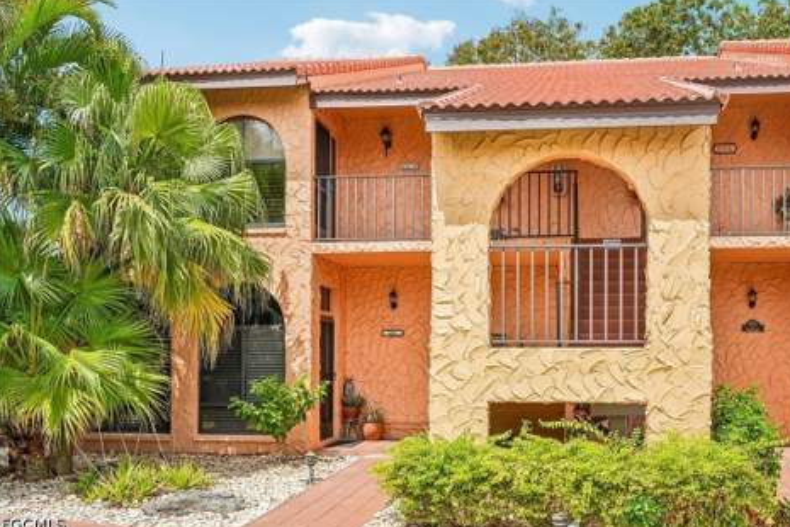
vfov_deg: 41.1
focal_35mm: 32
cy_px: 264
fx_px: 702
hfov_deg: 58.7
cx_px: 404
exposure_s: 1/1000
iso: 400
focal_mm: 31
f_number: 8
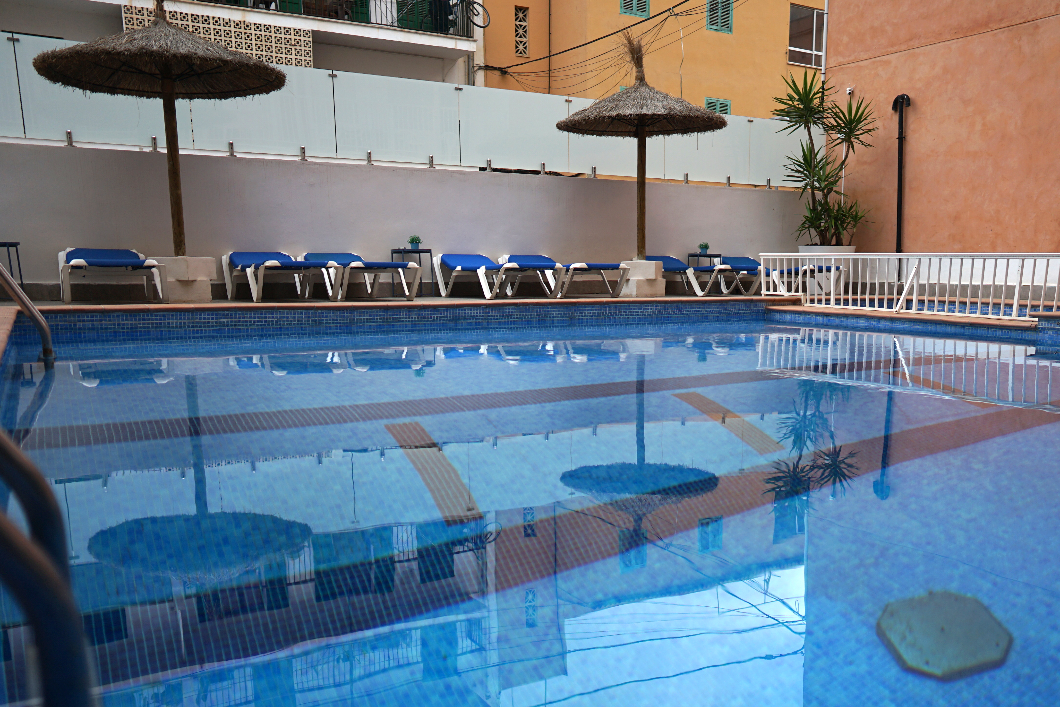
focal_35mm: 33
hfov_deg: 56.7
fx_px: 972
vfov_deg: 39.7
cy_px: 446
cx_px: 651
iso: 100
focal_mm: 24
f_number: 1.4
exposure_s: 1/3200
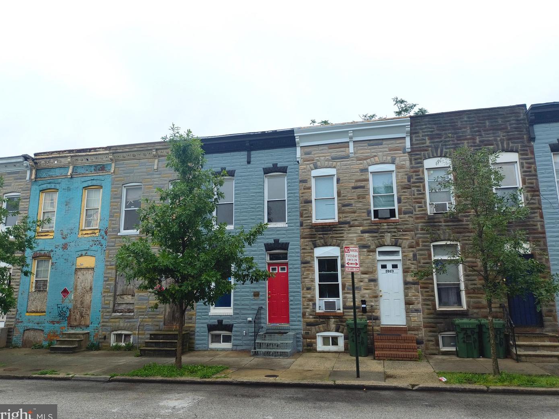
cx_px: 277
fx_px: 420
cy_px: 210
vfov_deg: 53.0
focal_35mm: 26
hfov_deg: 67.3
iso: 100
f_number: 1.7
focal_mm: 4.68
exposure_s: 1/720
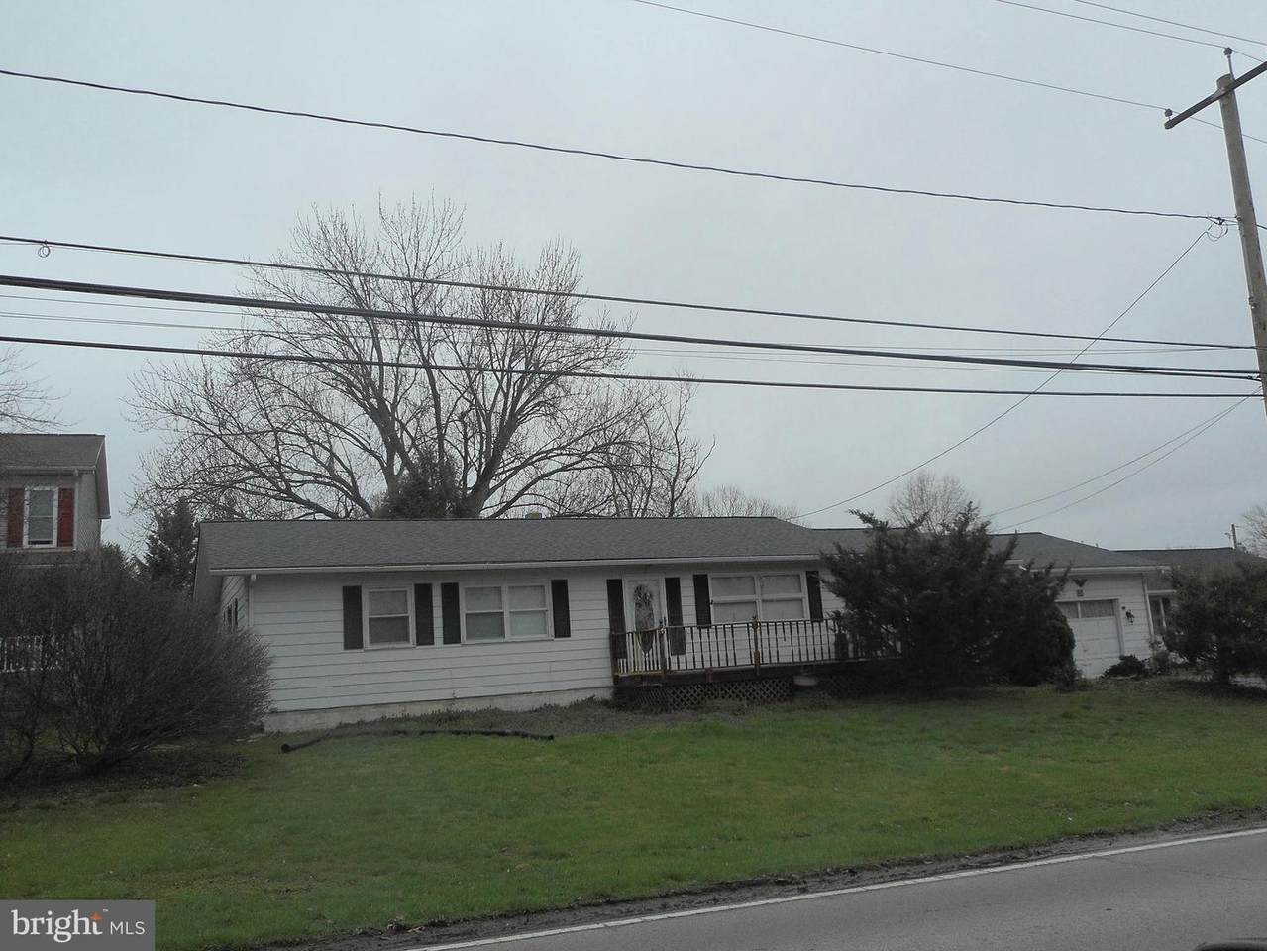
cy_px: 476
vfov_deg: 48.2
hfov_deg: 61.6
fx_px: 1062
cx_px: 634
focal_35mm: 29
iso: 80
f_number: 4
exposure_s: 1/640
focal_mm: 5.2
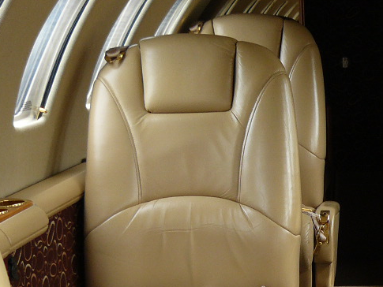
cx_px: 355
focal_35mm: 95
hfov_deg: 20.2
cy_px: 247
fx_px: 1051
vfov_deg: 15.4
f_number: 2.8
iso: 100
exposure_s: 1/80
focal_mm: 6
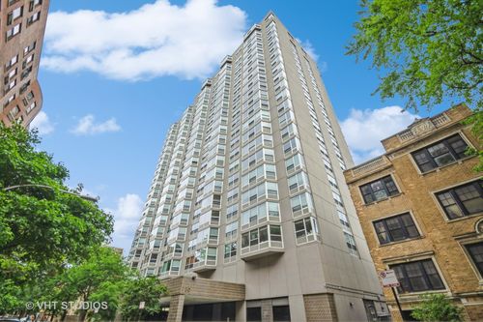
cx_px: 242
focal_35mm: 15
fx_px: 201
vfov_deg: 77.3
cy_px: 161
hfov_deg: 100.4
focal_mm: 10
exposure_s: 1/125
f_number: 11
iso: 100
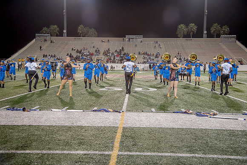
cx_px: 124
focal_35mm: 38
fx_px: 261
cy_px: 82
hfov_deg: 50.7
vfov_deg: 35.0
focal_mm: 38
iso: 2000
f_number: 4
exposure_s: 1/200
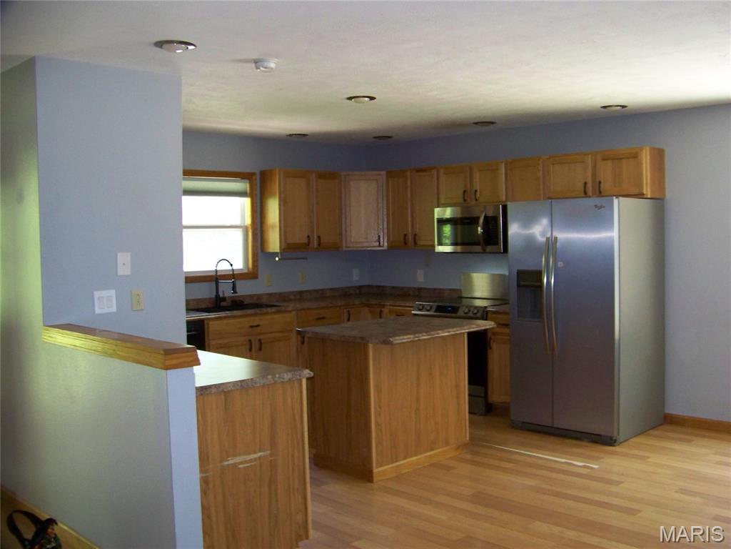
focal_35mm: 36
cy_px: 274
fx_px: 760
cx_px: 366
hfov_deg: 51.4
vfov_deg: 39.7
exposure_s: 1/30
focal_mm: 5.85
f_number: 2.8
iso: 200
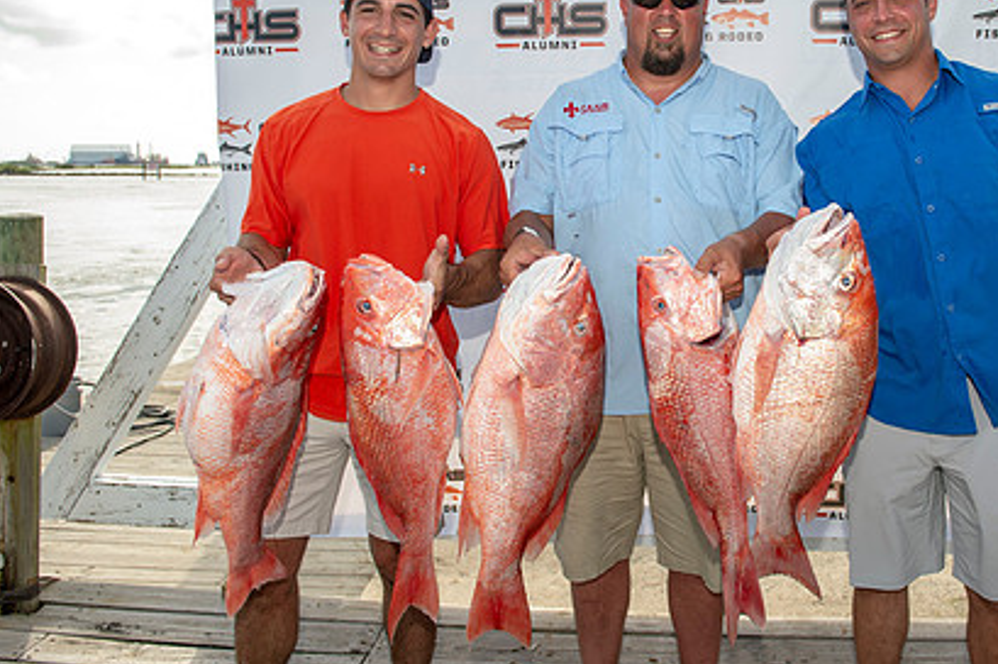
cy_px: 244
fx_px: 942
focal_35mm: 34
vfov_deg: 38.5
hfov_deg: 54.7
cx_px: 666
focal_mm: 24
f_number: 5
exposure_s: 1/250
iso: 50
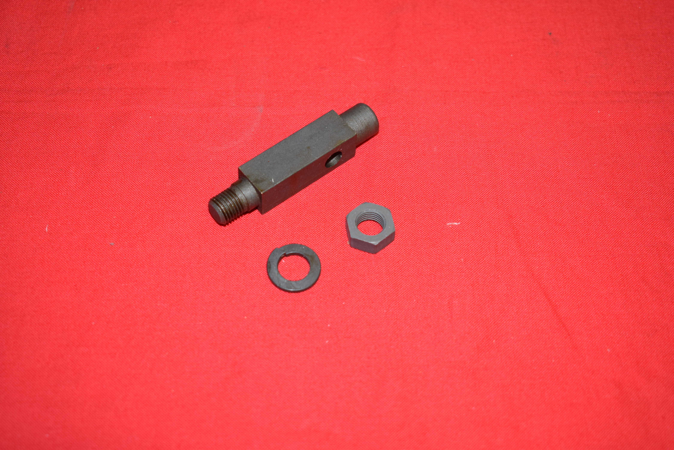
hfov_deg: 35.0
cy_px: 225
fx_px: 1067
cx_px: 337
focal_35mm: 57
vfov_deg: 23.8
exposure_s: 1/160
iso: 800
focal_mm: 38
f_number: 5
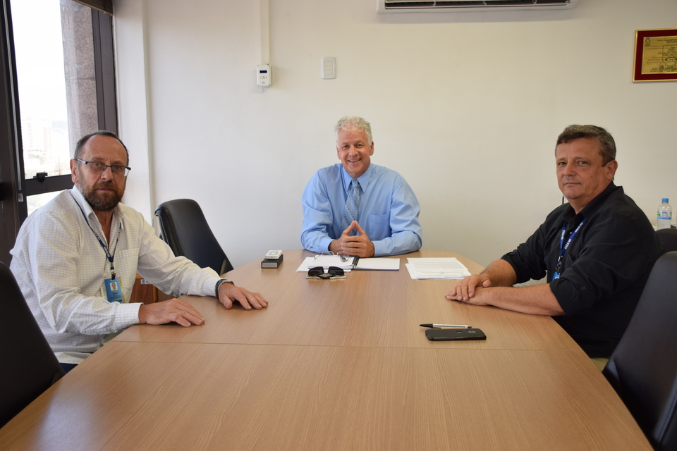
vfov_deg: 36.9
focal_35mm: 36
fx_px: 677
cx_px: 338
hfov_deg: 53.1
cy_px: 226
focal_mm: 24
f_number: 5
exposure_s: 1/100
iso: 400
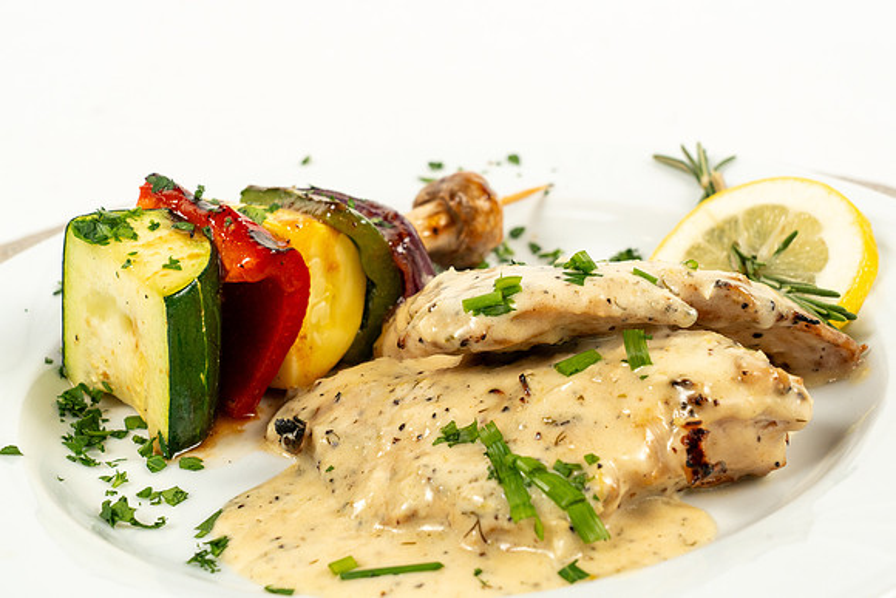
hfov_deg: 37.7
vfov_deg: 25.7
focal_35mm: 53
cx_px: 492
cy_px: 270
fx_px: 1311
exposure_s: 1/200
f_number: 11
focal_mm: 48
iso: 800
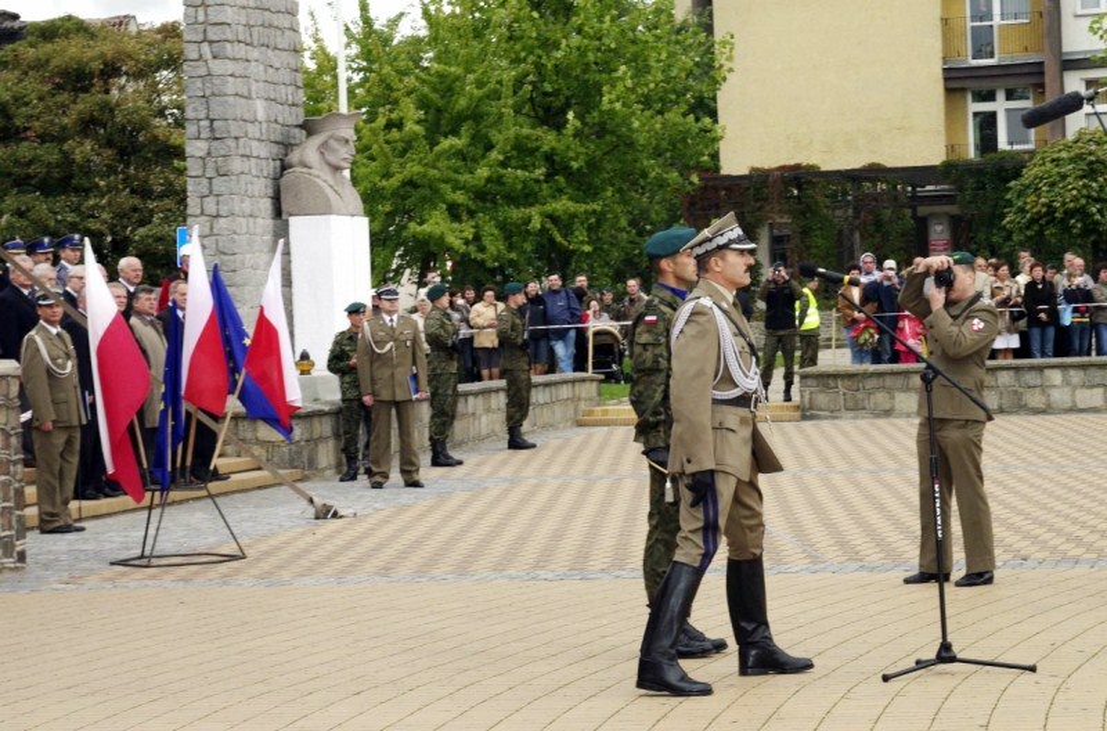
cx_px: 554
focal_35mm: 75
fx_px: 2299
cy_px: 366
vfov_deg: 18.1
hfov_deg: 27.1
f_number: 9.5
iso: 400
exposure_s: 1/180
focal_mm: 50
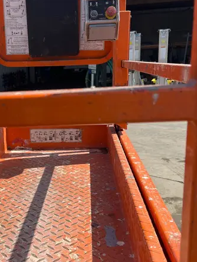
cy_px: 149
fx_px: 326
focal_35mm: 43
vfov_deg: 43.7
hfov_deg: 33.2
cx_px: 56
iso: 50
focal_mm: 5.1
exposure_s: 1/2513
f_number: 1.6
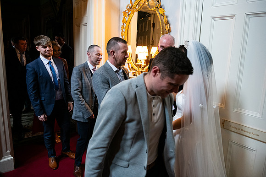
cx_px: 133
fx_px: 207
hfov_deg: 65.5
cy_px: 88
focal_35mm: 28
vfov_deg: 46.4
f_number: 3.5
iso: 1600
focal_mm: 28
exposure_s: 1/160
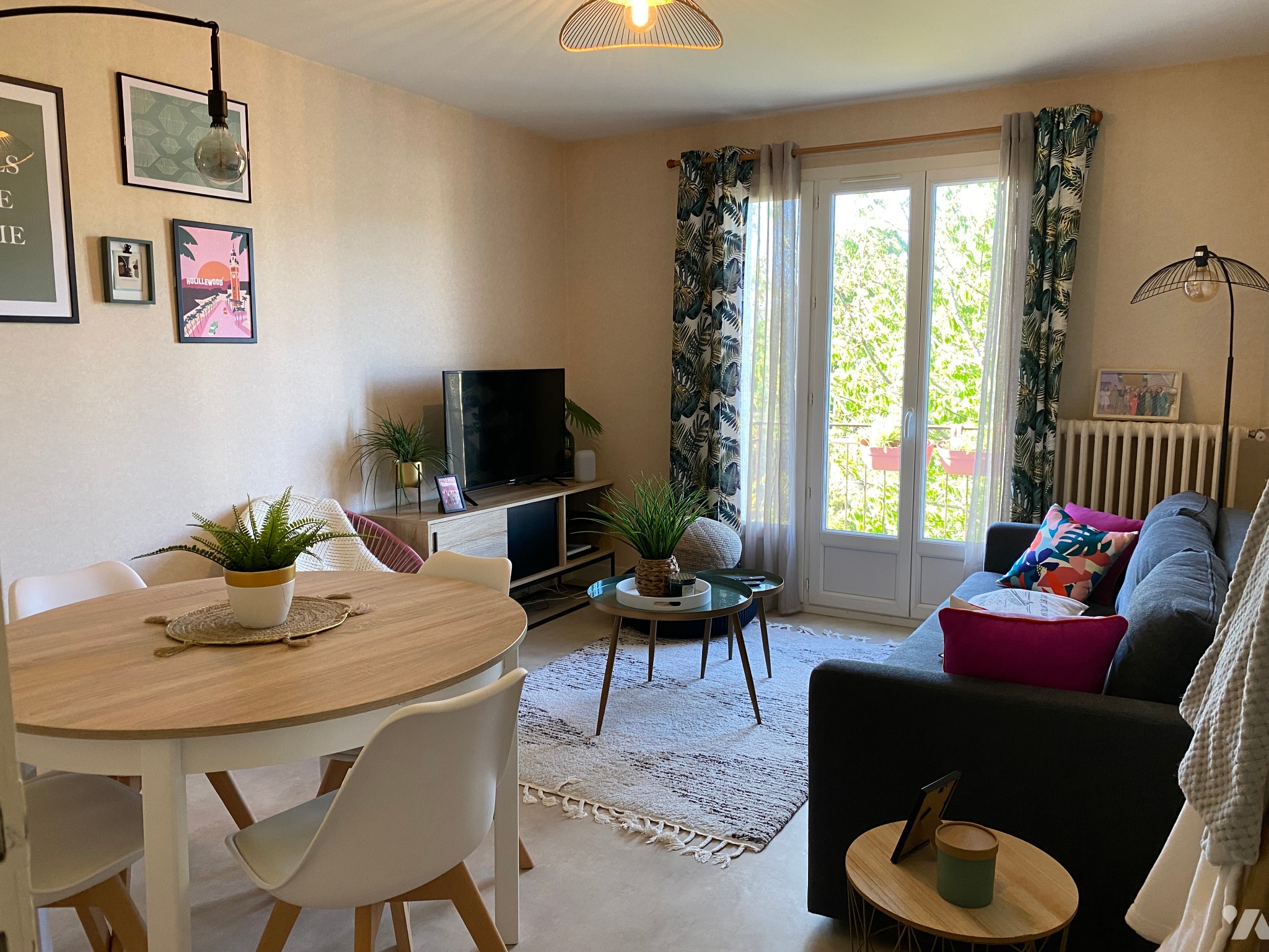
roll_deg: +0.0
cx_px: 634
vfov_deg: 53.1
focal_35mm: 26
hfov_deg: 67.3
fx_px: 953
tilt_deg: -8.5
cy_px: 476
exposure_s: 1/86
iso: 125
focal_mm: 4.25
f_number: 1.8
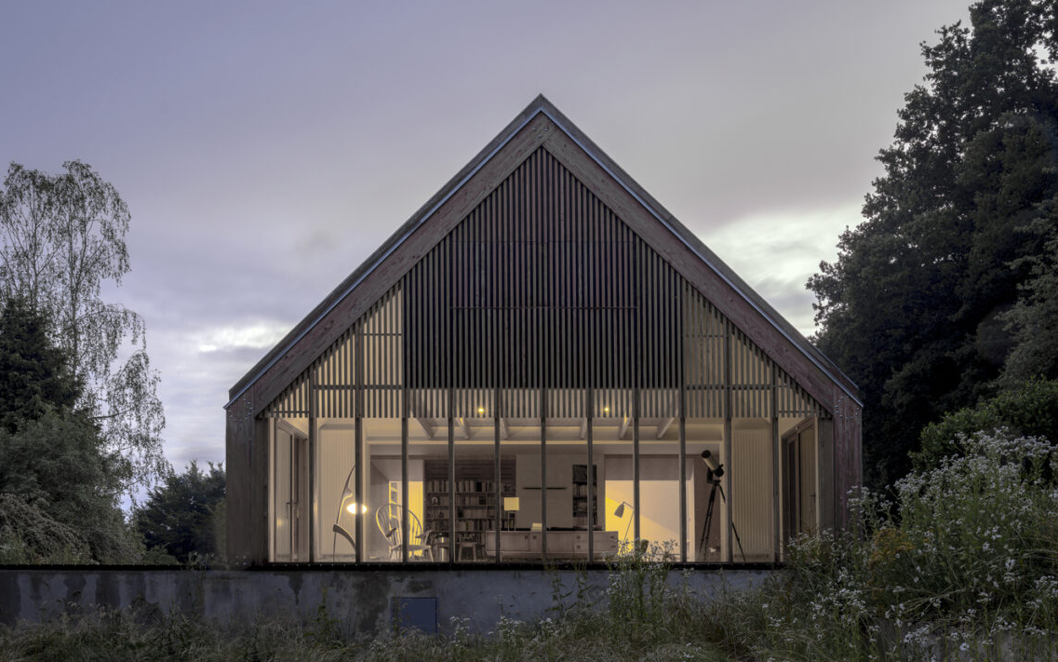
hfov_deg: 56.7
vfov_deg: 37.3
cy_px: 337
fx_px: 980
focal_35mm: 34
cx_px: 529
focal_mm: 40.3
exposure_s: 30
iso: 100
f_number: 20
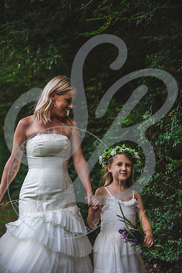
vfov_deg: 28.8
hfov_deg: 19.5
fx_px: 531
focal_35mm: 70
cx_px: 91
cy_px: 136
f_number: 2.8
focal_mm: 70
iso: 1250
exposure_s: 1/400
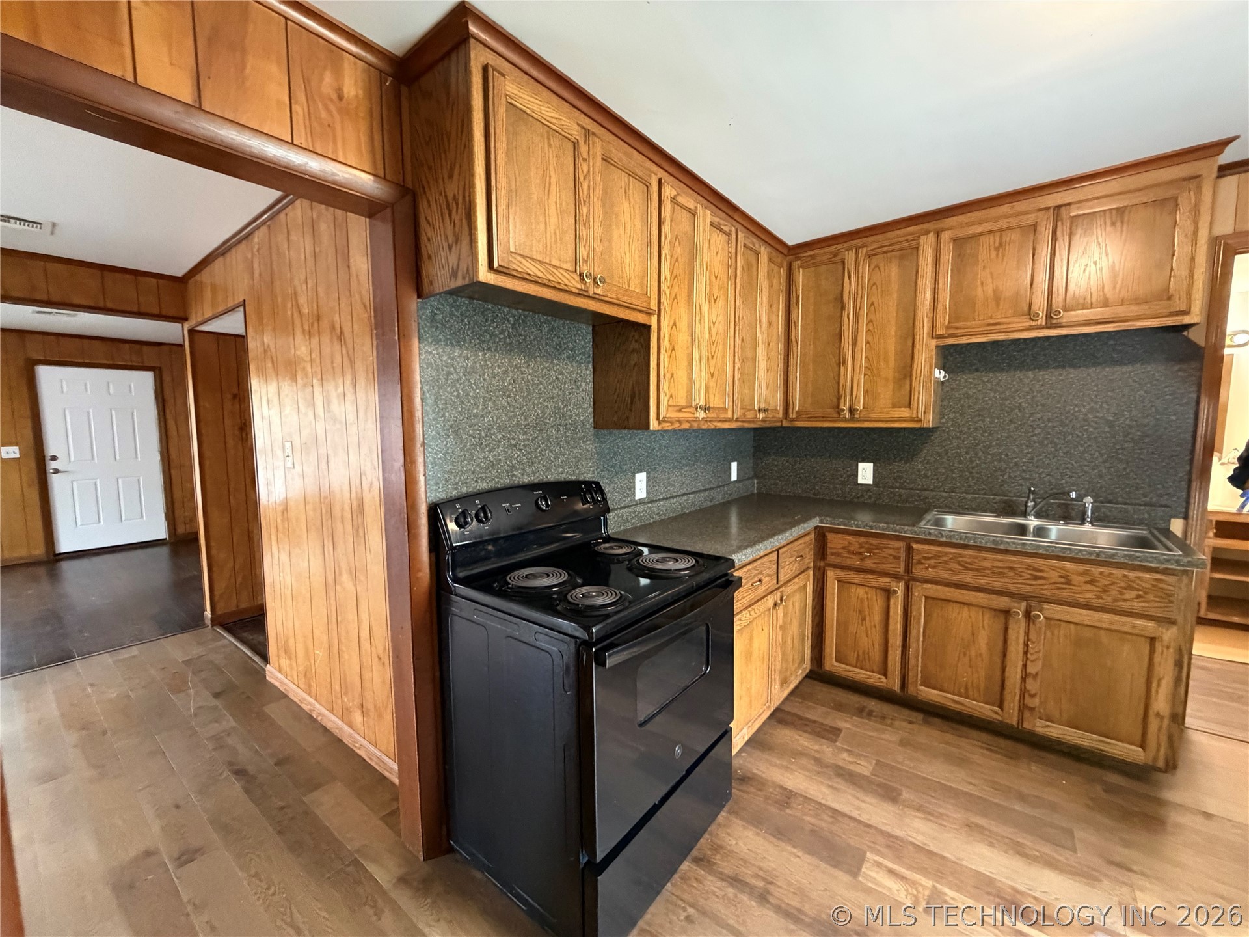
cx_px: 624
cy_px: 468
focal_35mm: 14
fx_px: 505
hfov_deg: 102.1
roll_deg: +0.7
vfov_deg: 85.7
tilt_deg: -6.1
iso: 800
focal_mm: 2.22
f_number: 2.2
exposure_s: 1/60
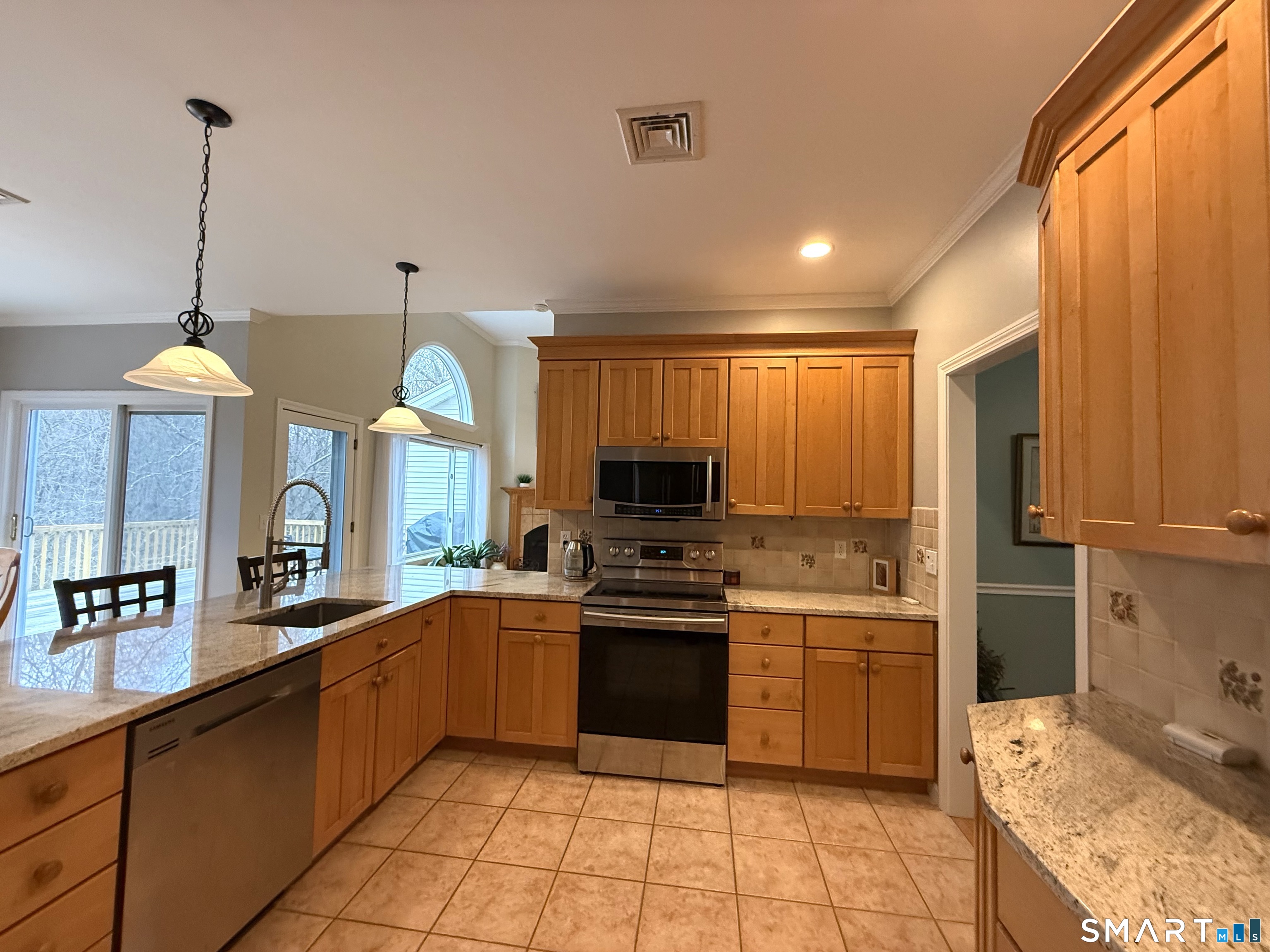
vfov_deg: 85.7
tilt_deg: +1.9
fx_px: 514
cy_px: 476
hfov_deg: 102.1
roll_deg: -1.7
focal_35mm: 14
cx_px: 635
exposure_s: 1/120
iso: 500
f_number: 2.2
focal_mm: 2.22
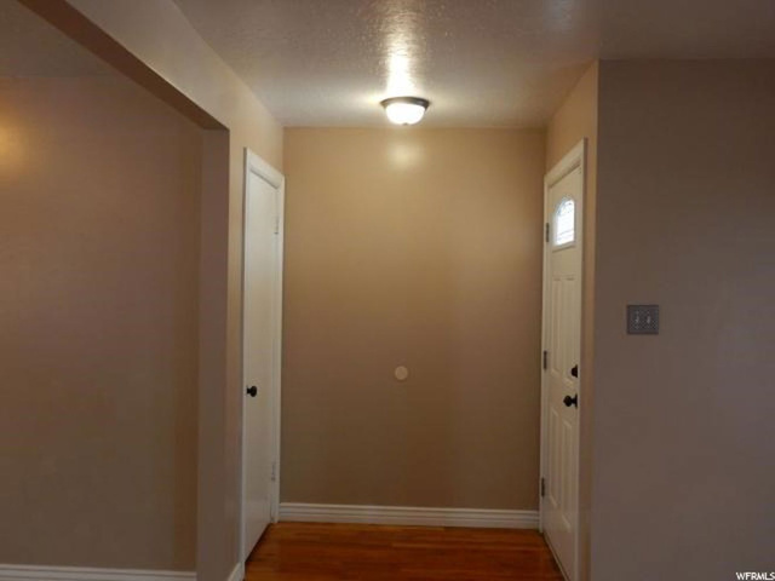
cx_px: 388
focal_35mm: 31
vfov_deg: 45.4
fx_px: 694
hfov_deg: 58.4
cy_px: 290
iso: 400
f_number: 4.2
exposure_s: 1/30
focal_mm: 5.6
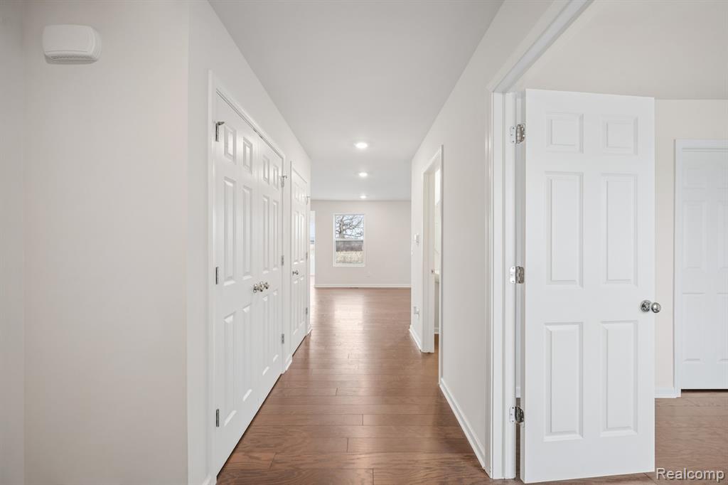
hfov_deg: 104.3
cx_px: 364
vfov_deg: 81.2
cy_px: 242
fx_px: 283
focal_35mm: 14
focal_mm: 14
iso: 100
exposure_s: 1/1.67
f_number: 9
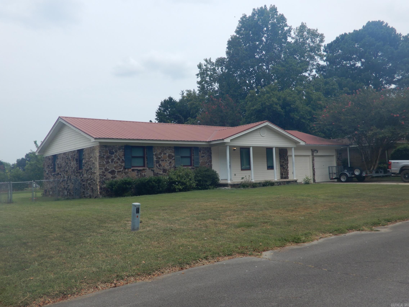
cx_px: 204
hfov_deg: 60.0
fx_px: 354
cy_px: 154
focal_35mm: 30
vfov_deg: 46.8
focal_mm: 5.4
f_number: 3.5
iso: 80
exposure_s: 1/800
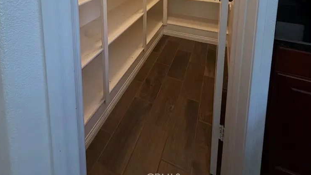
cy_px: -31
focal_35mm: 21
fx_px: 173
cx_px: 155
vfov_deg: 39.8
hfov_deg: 83.9
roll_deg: +0.1
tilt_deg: -8.6
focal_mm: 2.22
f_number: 2.2
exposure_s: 1/120
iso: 320
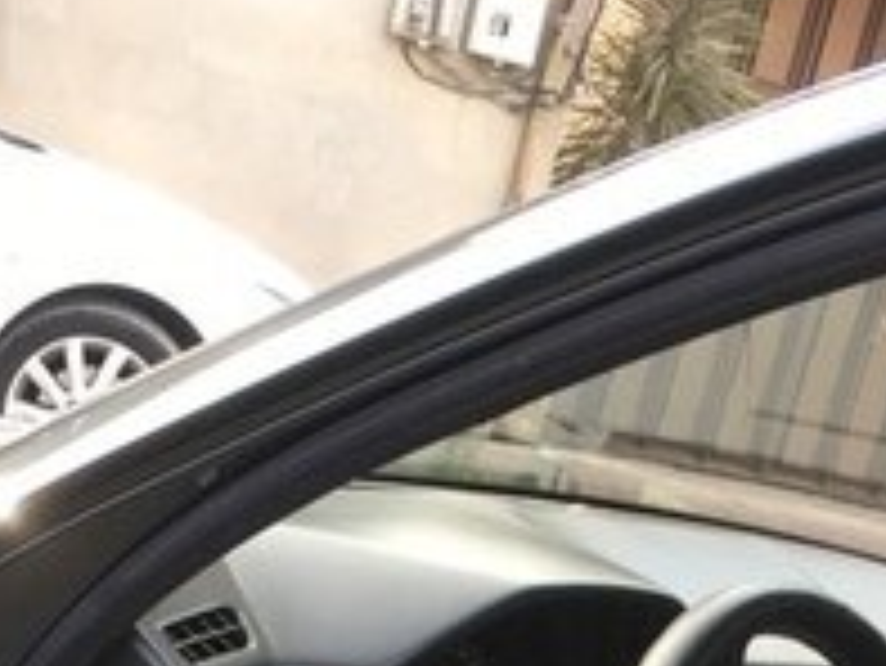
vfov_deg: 14.1
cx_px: 360
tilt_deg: -18.7
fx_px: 2484
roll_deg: -13.0
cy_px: 1042
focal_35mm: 97
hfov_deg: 20.2
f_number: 2.2
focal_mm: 4.15
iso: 40
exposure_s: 1/100
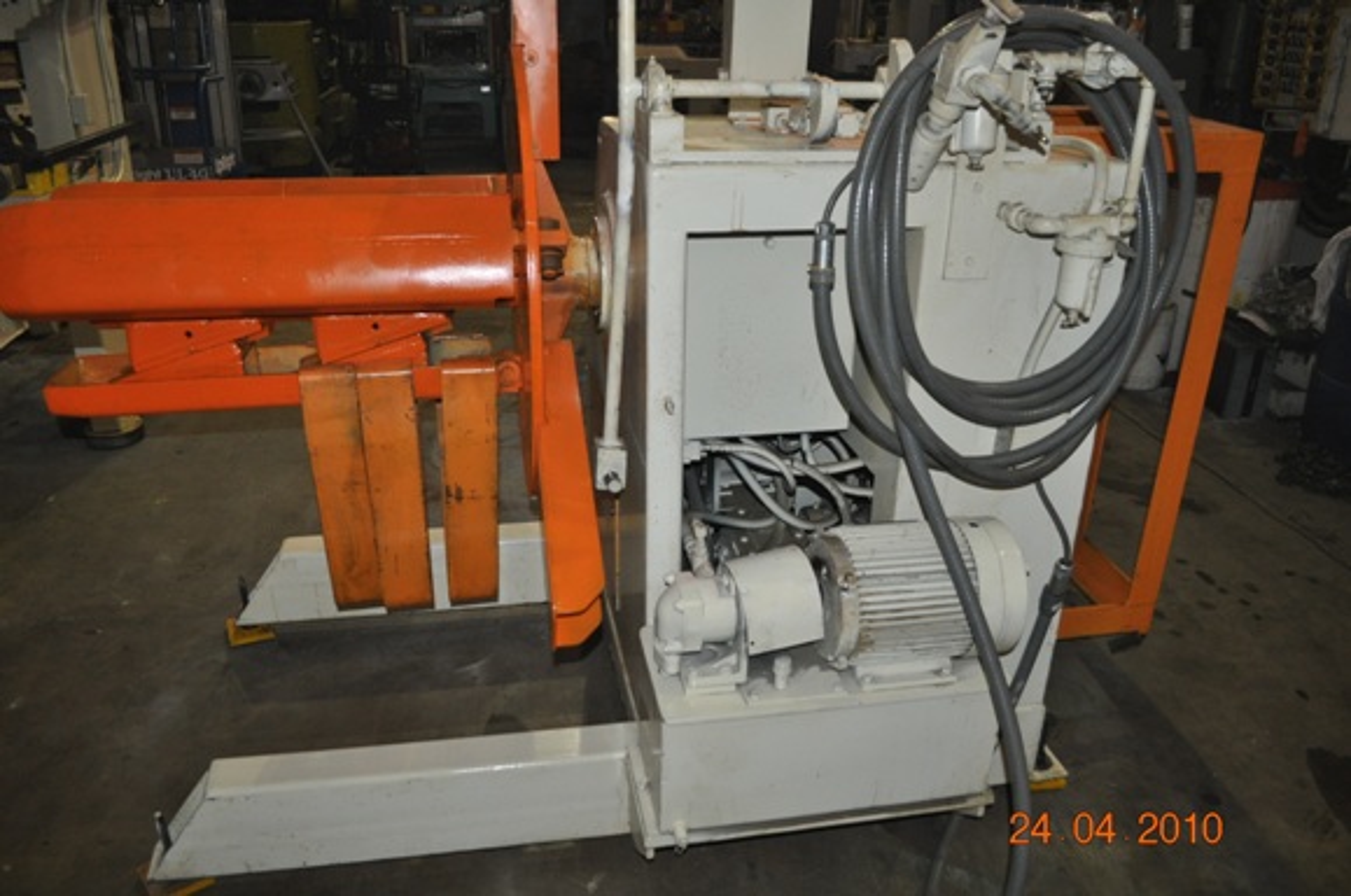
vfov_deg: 47.8
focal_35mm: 27
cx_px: 676
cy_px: 448
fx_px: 1012
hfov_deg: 67.5
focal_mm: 18
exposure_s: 1/60
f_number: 3.5
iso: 800
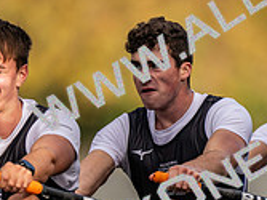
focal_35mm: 2002
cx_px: 225
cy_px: 136
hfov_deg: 1.0
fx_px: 15431
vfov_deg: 0.7
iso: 180
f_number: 4
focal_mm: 600
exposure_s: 1/2500
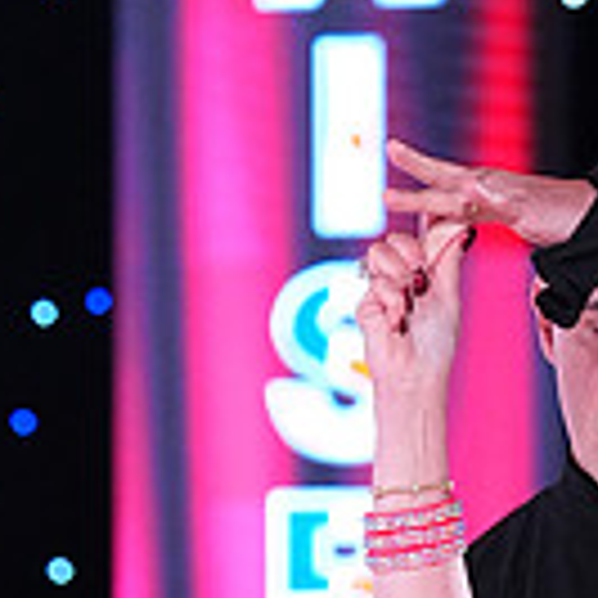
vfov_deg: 3.6
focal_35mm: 483
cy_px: 1245
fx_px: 9440
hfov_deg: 3.6
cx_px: 839
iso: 6400
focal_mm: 130
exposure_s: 1/320
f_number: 5
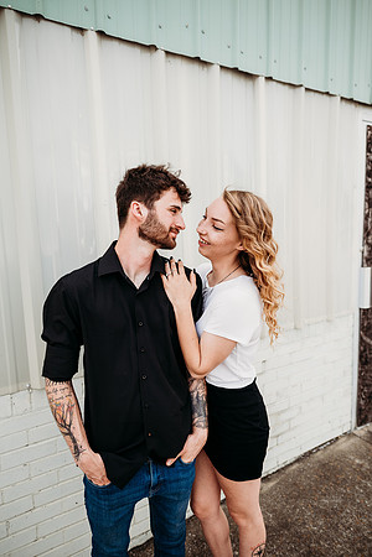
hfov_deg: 53.1
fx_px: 372
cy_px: 278
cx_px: 186
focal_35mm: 24
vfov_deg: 73.7
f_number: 2.8
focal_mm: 24
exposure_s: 1/640
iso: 100
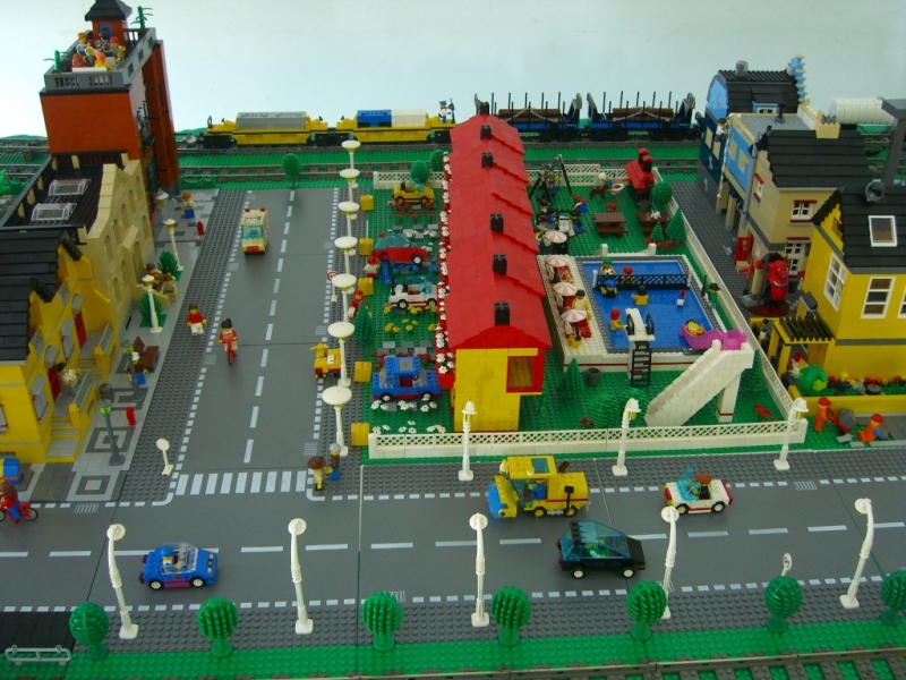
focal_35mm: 38
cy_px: 340
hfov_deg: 49.0
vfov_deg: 37.7
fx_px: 995
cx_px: 453
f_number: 2.8
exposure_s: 1/8
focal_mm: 7.9
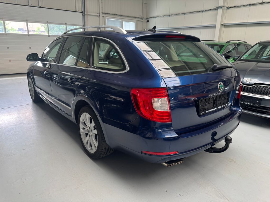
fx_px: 187
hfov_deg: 71.6
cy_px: 101
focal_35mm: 24
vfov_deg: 56.8
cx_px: 135
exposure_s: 1/121
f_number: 1.78
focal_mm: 6.76
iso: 160
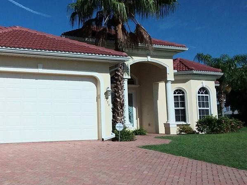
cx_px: 66
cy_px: 79
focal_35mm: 48
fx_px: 343
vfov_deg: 30.2
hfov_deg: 38.7
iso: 40
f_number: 1.9
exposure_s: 1/5737
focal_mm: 2.91
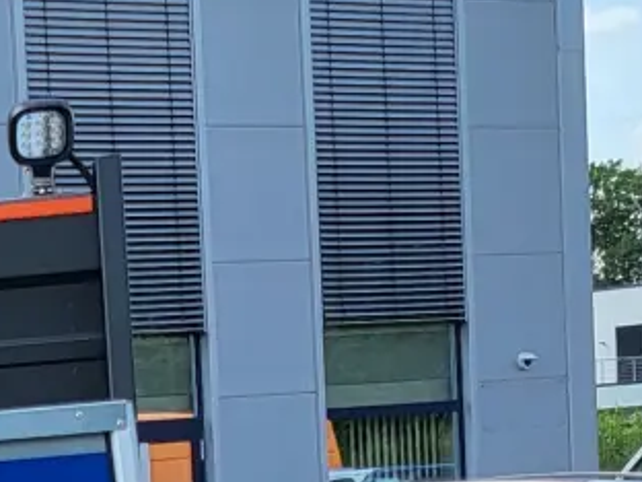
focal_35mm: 160
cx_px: -570
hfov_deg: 11.3
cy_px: 884
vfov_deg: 8.9
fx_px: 2967
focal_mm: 5.4
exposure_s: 1/944
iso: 40
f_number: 1.8
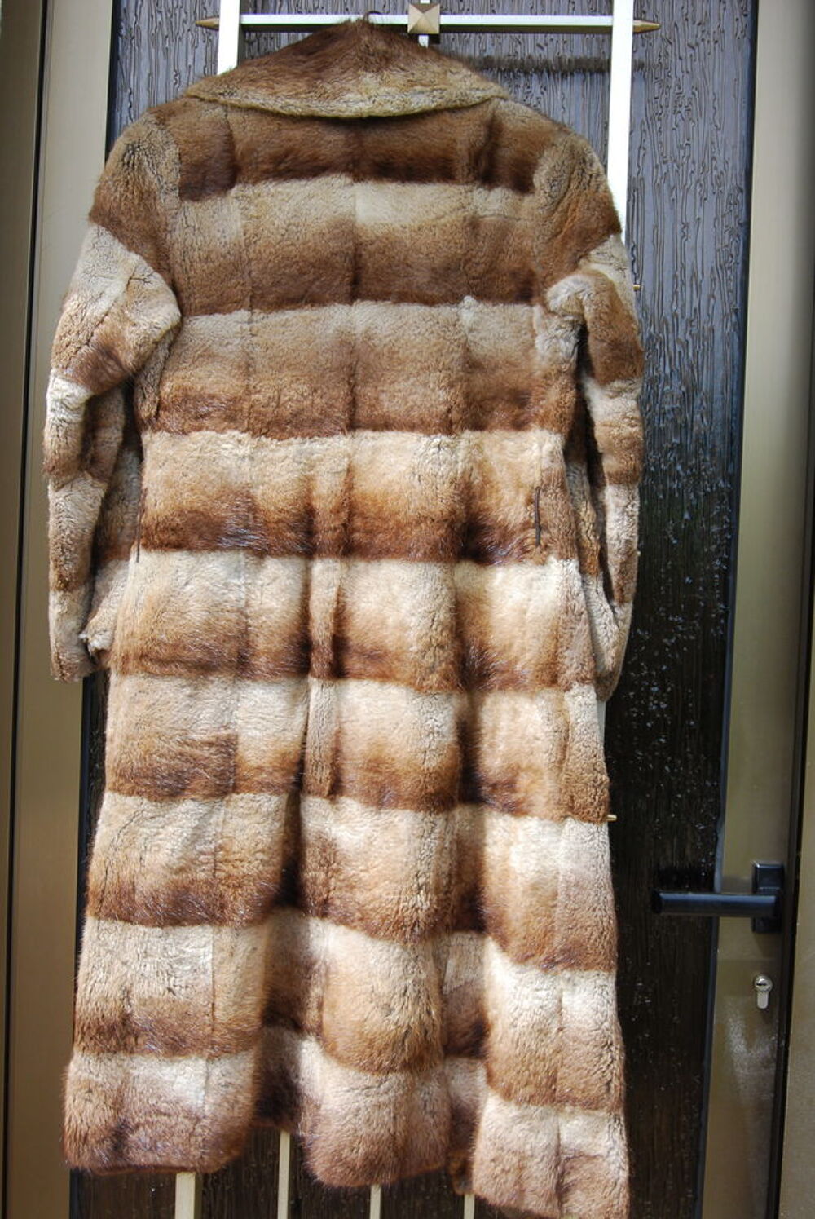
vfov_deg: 53.1
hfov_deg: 37.0
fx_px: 1220
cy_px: 610
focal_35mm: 36
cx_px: 408
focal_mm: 24
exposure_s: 1/400
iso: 400
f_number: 8
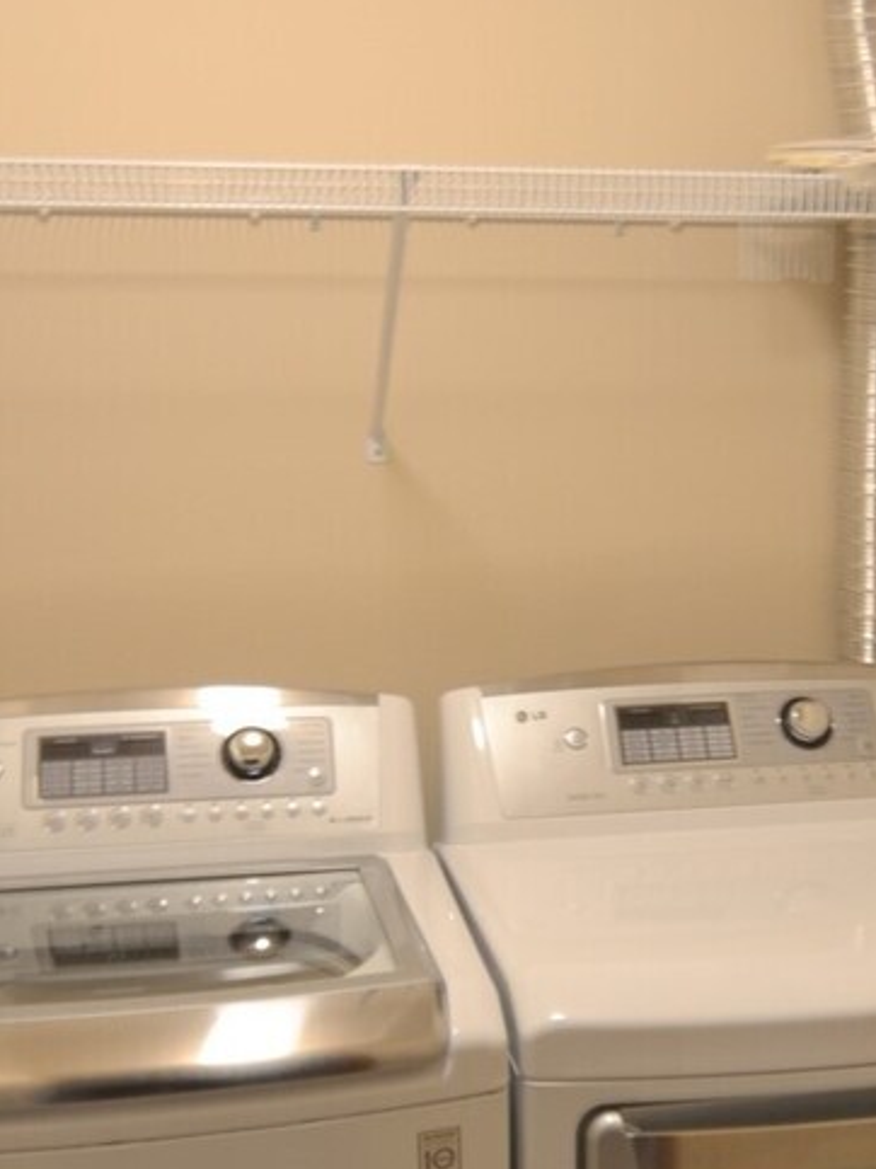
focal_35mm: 43
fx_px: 1452
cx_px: 498
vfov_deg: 43.8
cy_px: 629
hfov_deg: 33.5
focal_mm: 10
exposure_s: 1/5
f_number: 3.5
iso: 100
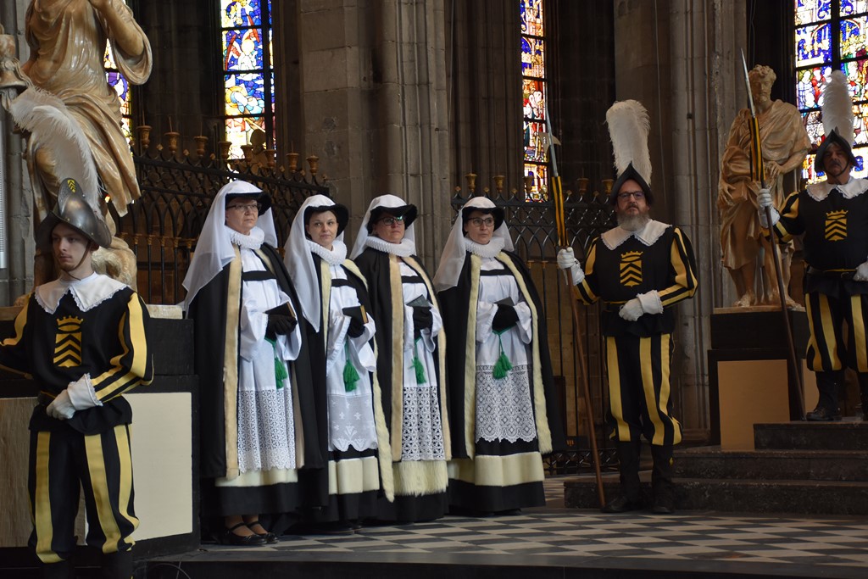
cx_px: 434
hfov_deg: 27.0
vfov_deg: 18.2
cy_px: 290
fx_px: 1808
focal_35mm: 75
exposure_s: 1/60
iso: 640
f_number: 4.8
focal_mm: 50
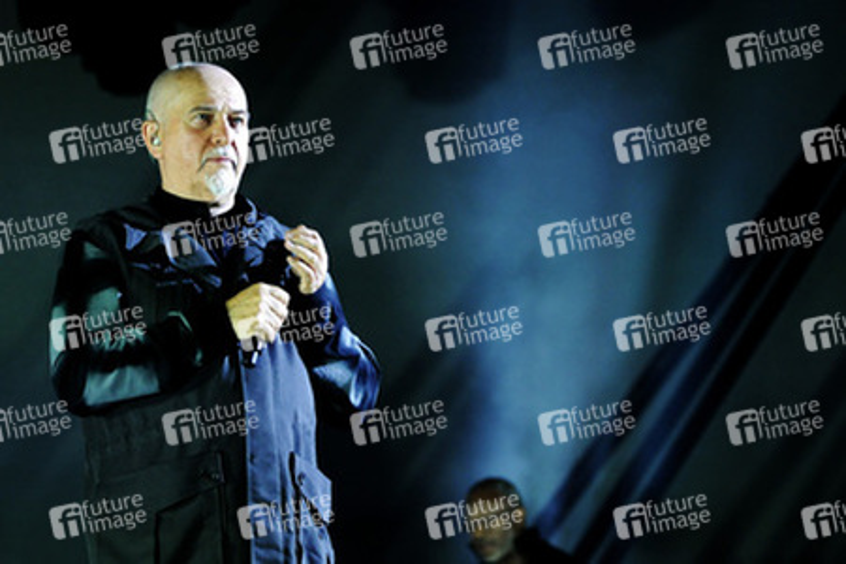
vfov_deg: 10.6
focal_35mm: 129
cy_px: 282
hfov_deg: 15.9
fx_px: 3031
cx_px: 423
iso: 1400
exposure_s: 1/320
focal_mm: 86
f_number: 2.8
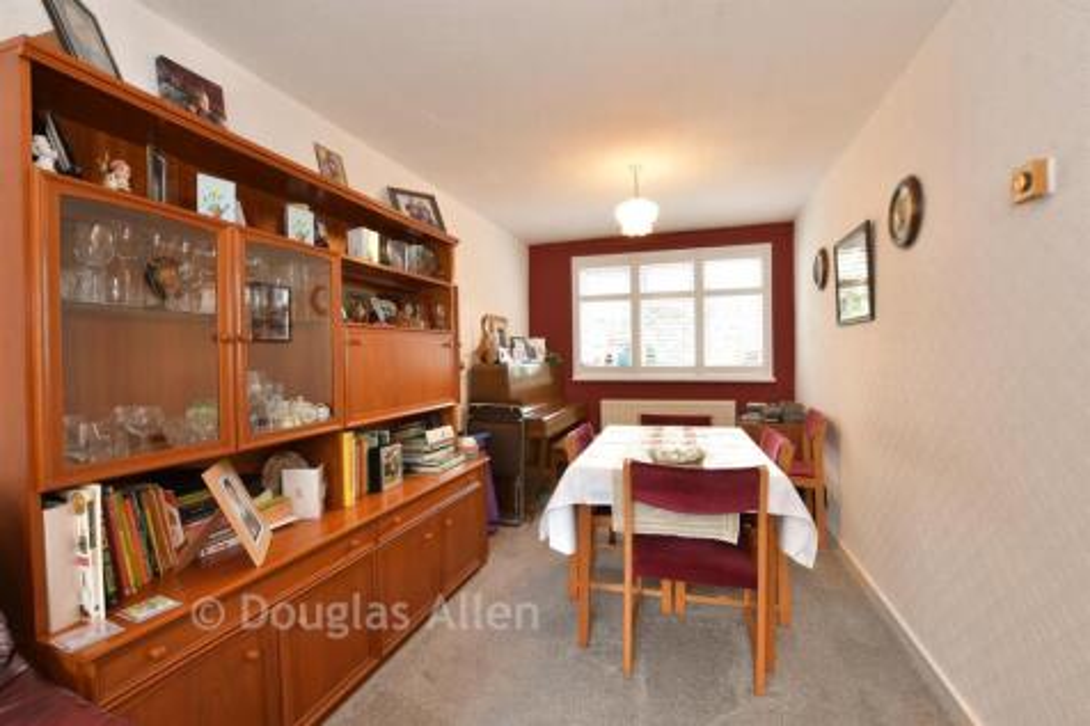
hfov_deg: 100.4
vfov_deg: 77.3
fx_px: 454
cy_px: 363
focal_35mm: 15
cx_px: 545
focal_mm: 10
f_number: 8
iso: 100
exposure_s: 1/1.6
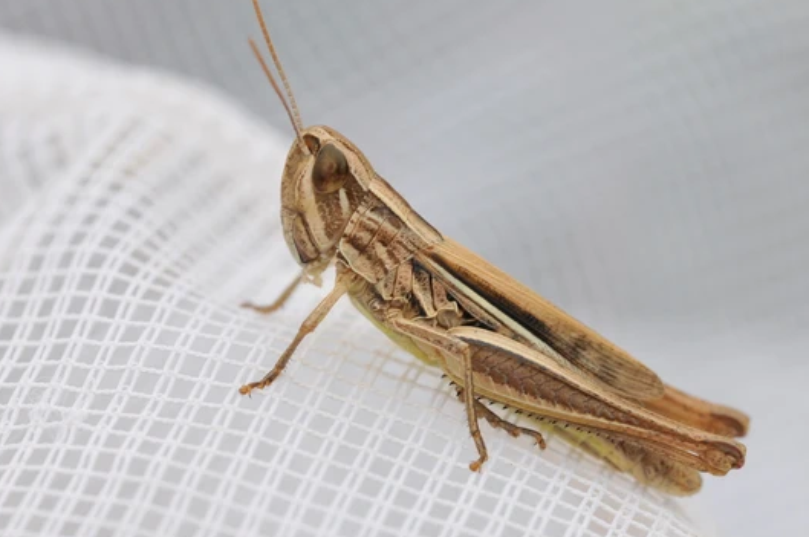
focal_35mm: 191
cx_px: 480
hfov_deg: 10.8
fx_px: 4277
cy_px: 255
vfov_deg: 7.2
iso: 400
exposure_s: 1/500
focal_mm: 105
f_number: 10
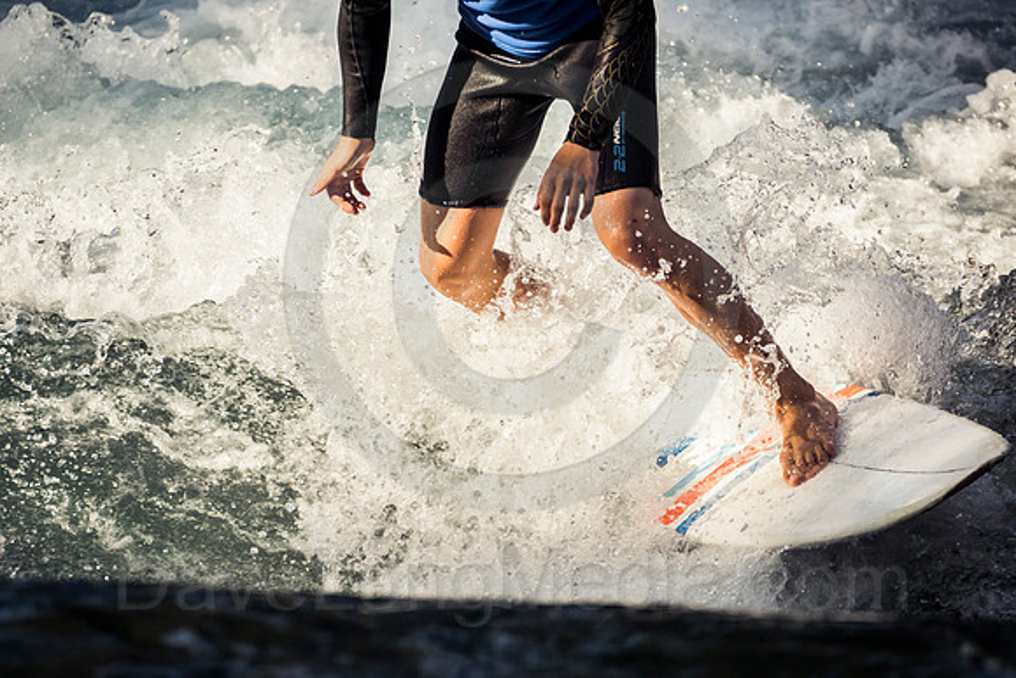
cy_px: 339
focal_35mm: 345
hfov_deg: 6.0
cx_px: 508
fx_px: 9738
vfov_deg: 4.0
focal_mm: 230
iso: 100
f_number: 5.6
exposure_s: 1/1000
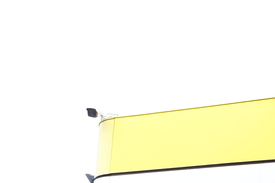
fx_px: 748
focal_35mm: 98
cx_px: 471
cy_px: 304
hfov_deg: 17.5
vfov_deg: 12.9
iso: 40
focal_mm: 3.6
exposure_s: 1/176
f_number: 1.9
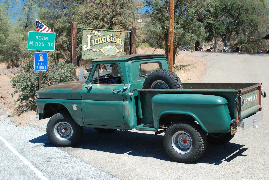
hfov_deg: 37.8
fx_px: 393
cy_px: 90
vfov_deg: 25.8
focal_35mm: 52
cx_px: 134
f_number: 7.1
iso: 400
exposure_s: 1/200
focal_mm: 35
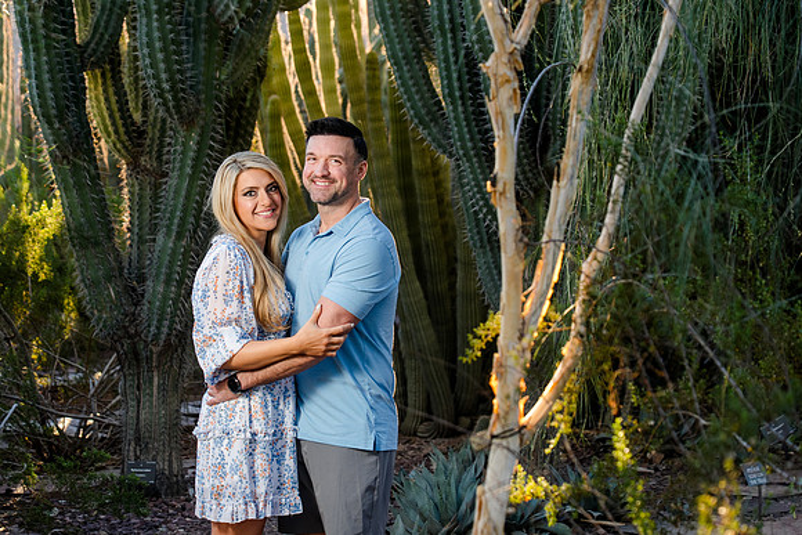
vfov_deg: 13.0
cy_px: 268
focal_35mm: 105
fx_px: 2340
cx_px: 401
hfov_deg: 19.5
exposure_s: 1/125
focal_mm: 105
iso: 160
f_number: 5.6
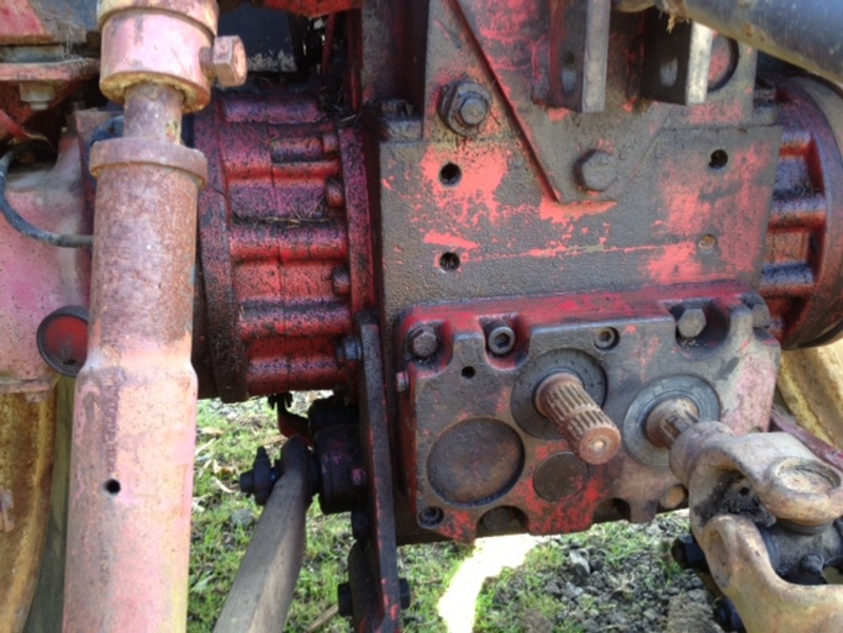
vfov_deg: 40.7
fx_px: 852
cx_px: 422
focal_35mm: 35
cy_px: 316
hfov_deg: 52.6
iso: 50
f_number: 2.4
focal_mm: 4.28
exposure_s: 1/40
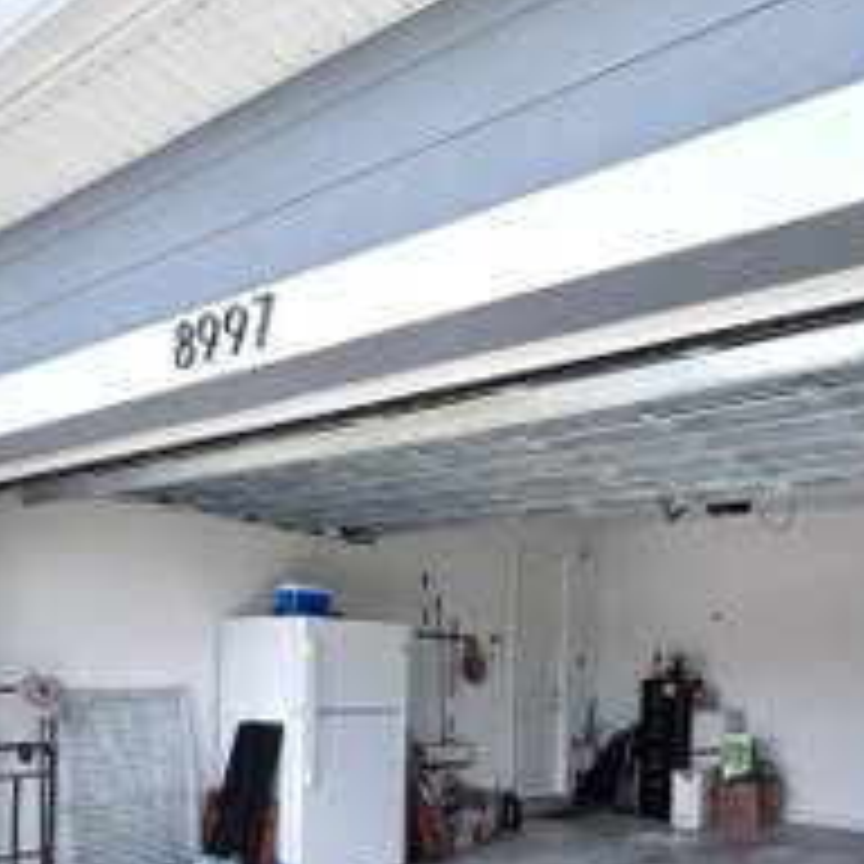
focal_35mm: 31
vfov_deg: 49.7
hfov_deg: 50.6
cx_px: 634
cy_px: 680
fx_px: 875
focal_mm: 2.22
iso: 50
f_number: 2.2
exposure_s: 1/379
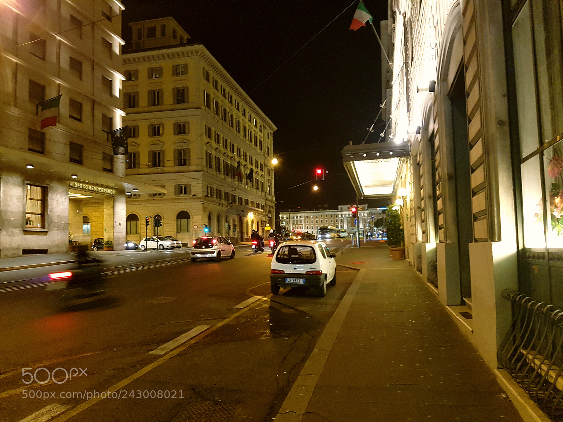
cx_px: 282
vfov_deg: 53.1
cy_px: 211
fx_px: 423
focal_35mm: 26
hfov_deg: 67.3
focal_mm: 4.2
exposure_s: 1/14
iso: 250
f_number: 1.7
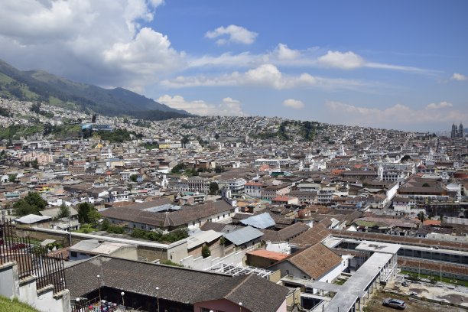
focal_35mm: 27
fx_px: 351
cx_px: 234
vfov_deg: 47.9
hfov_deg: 67.4
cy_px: 156
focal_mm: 18
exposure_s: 1/320
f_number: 6.3
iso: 100
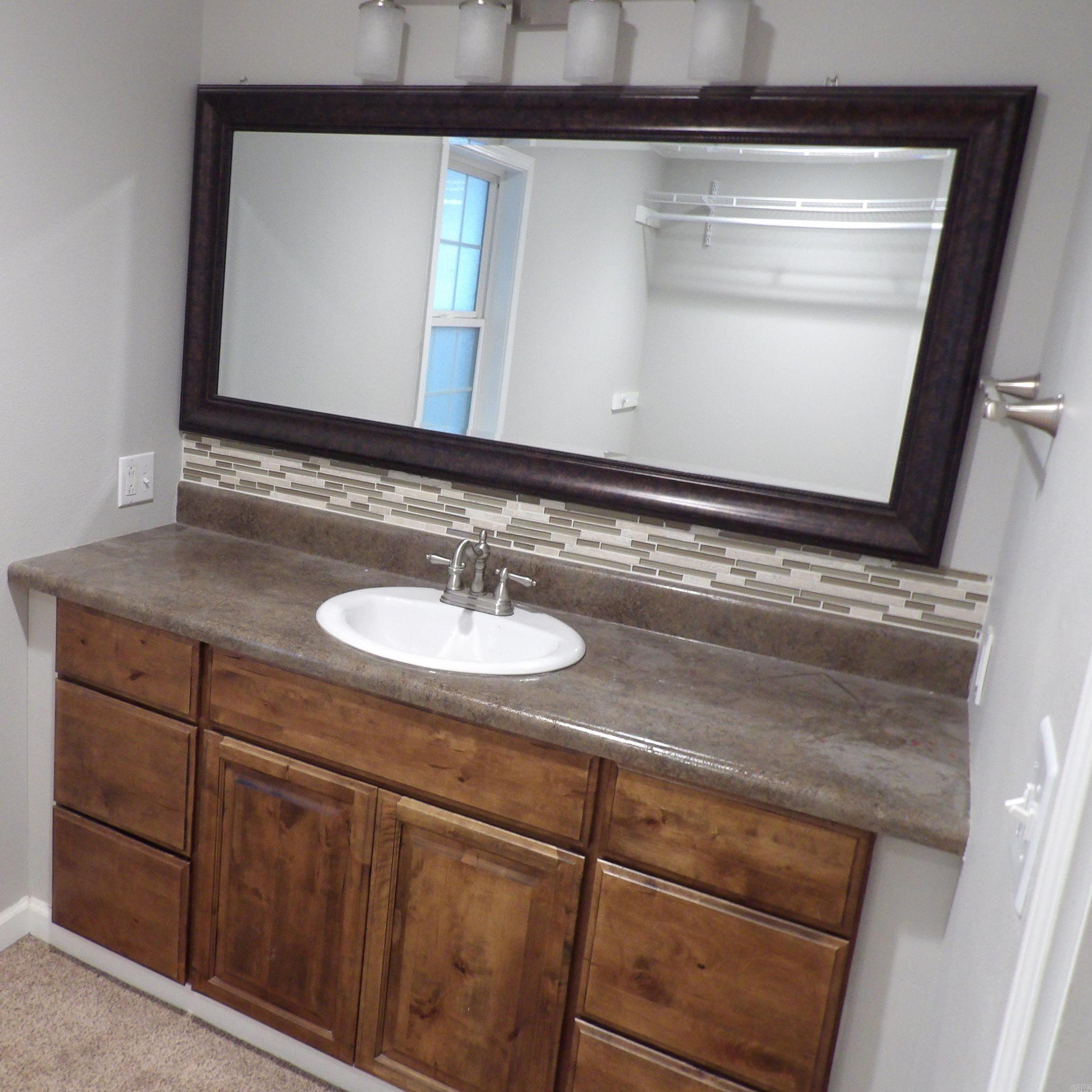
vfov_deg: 55.6
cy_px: 534
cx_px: 373
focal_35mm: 29
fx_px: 1035
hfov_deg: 54.6
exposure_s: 1/17
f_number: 3.2
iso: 317
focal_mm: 4.3
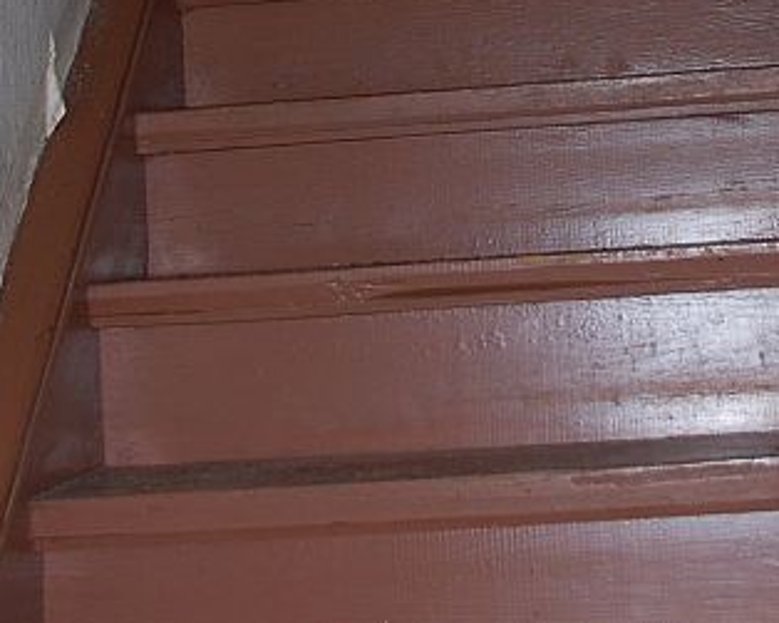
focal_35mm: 89
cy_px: -87
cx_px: 501
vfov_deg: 16.7
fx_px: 2051
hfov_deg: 21.4
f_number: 3.8
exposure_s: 1/60
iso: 400
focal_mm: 22
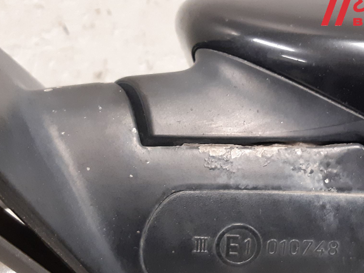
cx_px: 223
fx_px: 368
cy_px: 169
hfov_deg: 52.2
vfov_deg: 40.4
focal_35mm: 35
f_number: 1.7
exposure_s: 1/25
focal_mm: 3.93
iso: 250
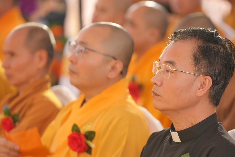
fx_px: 1266
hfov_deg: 10.6
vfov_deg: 7.1
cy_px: 105
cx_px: 132
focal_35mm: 194
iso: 640
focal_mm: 141
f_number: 2.8
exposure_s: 1/160
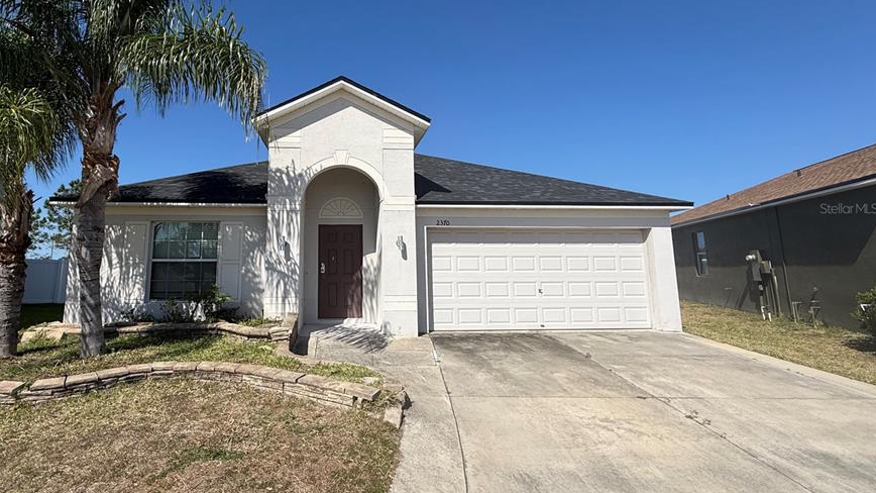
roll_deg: +0.2
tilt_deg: +8.3
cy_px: 208
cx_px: 364
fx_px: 418
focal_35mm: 18
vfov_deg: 60.7
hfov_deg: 91.8
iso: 50
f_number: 2.2
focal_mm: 2.22
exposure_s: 1/3891
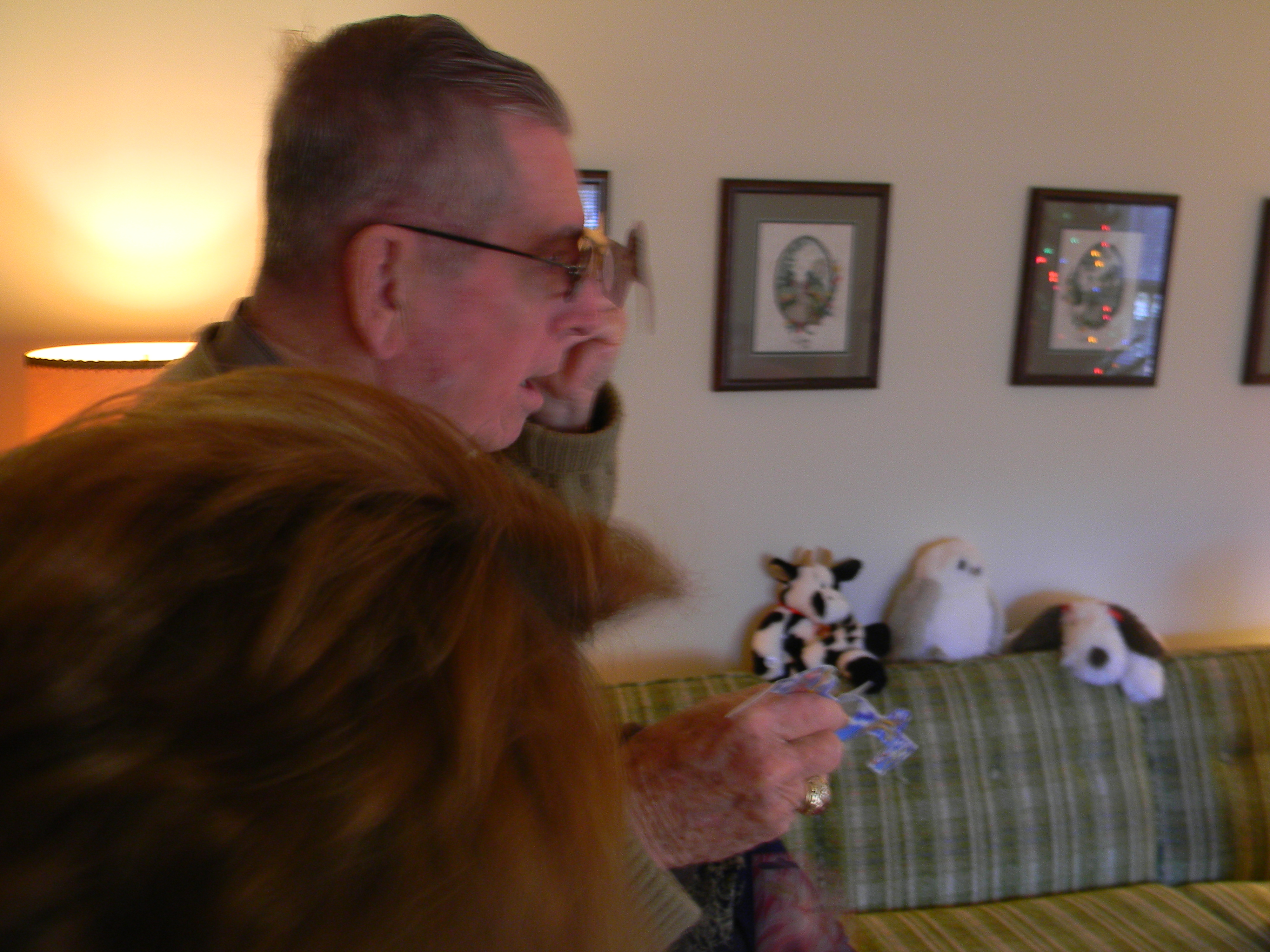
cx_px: 635
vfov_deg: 39.7
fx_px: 1321
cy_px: 476
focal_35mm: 36
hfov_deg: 51.4
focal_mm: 6.4
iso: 100
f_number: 3.7
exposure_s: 1/3
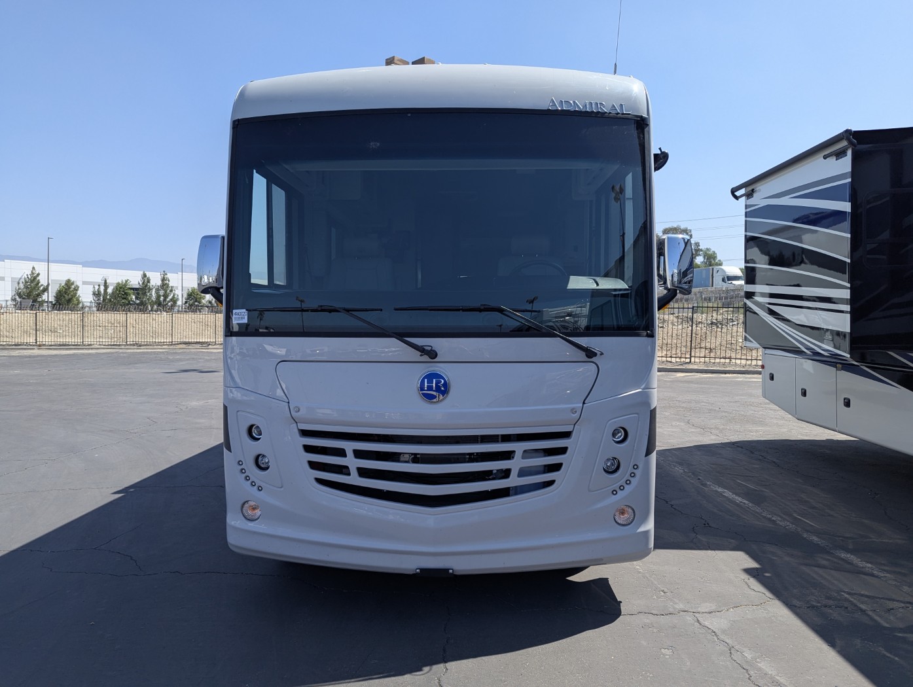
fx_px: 634
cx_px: 456
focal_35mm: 24
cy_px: 344
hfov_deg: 71.5
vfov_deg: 56.9
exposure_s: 1/1742
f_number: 1.85
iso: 47
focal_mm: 6.81
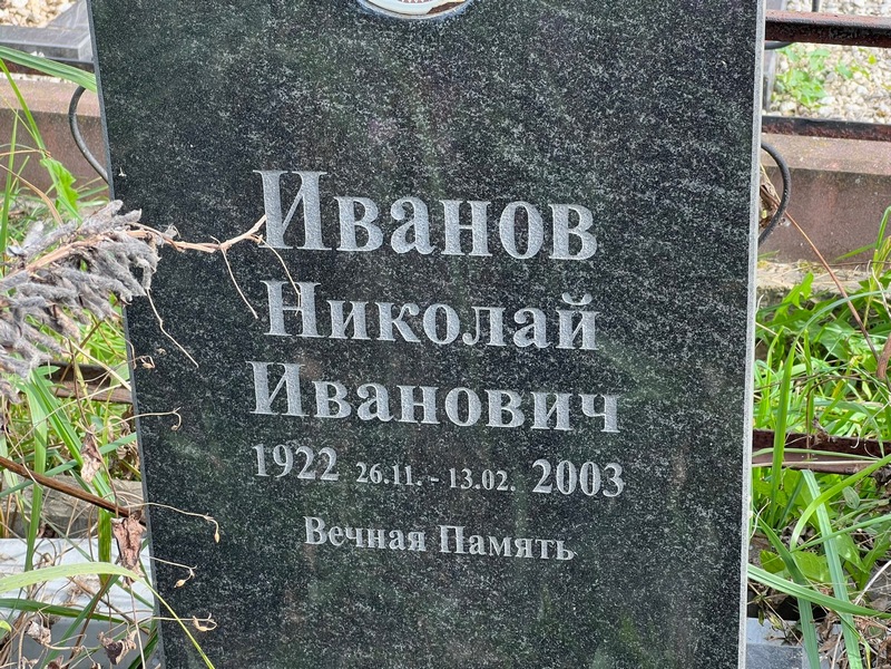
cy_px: 334
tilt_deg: -29.2
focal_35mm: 77
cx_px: 446
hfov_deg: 25.3
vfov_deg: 19.1
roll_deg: -0.1
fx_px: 1982
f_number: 2.8
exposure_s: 1/107
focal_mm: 9
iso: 32
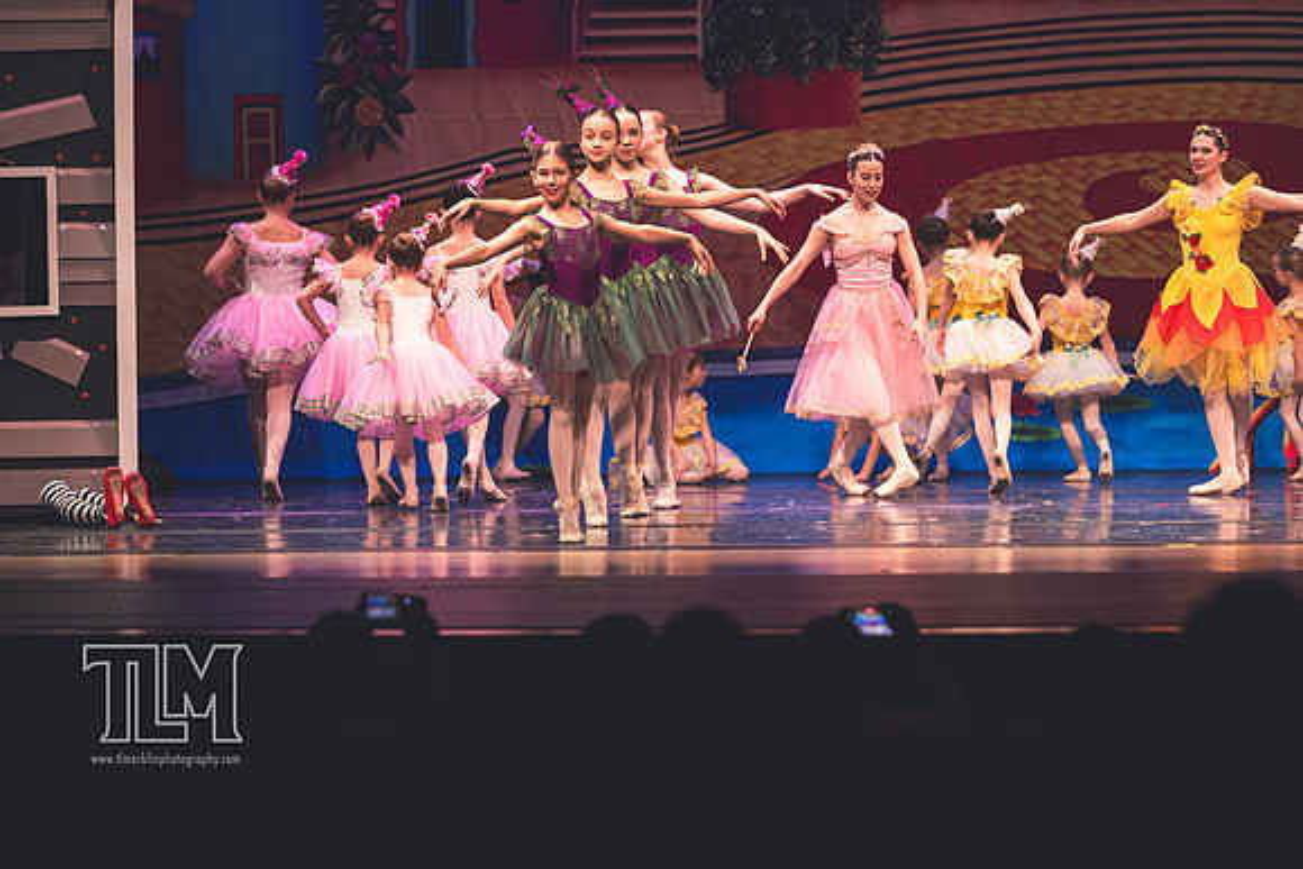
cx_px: 652
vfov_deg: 7.5
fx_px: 6628
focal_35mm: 183
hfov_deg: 11.2
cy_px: 434
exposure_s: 1/250
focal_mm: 122
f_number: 2.8
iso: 1000
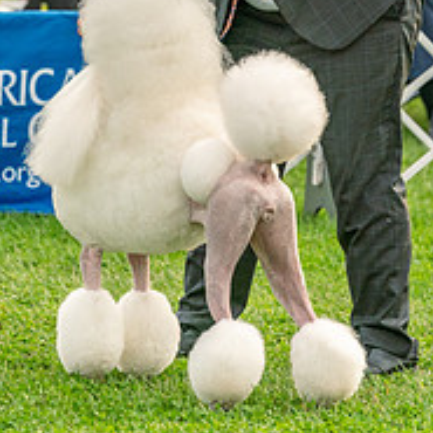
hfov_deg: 3.3
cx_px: 112
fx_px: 7543
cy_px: 27
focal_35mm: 533
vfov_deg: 3.3
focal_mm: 200
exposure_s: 1/1000
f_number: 4.5
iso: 1600
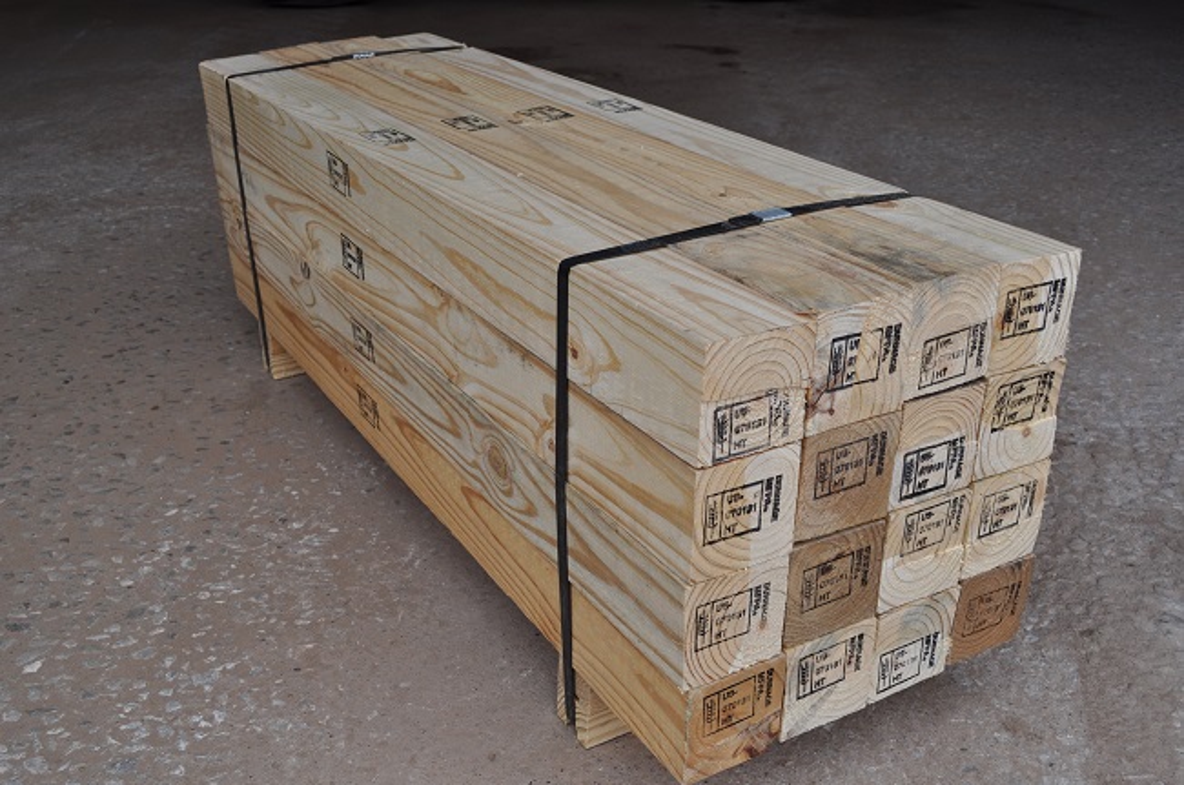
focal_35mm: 36
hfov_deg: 53.2
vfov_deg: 36.7
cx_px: 592
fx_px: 1182
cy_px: 392
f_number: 8
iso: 200
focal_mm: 24
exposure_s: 1/250
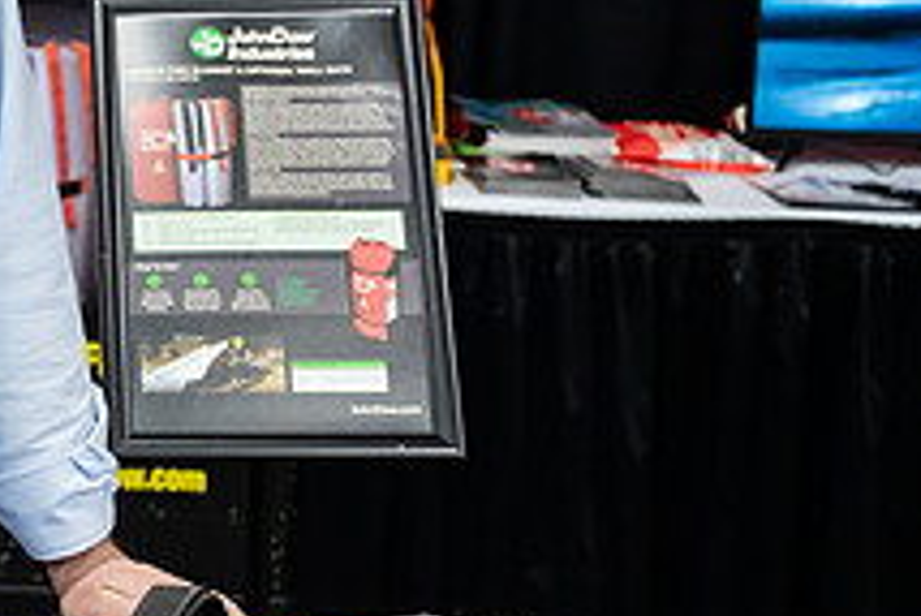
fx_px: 2432
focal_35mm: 95
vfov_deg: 14.3
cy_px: 51
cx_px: -248
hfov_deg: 19.8
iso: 2500
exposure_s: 1/200
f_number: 3.2
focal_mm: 33
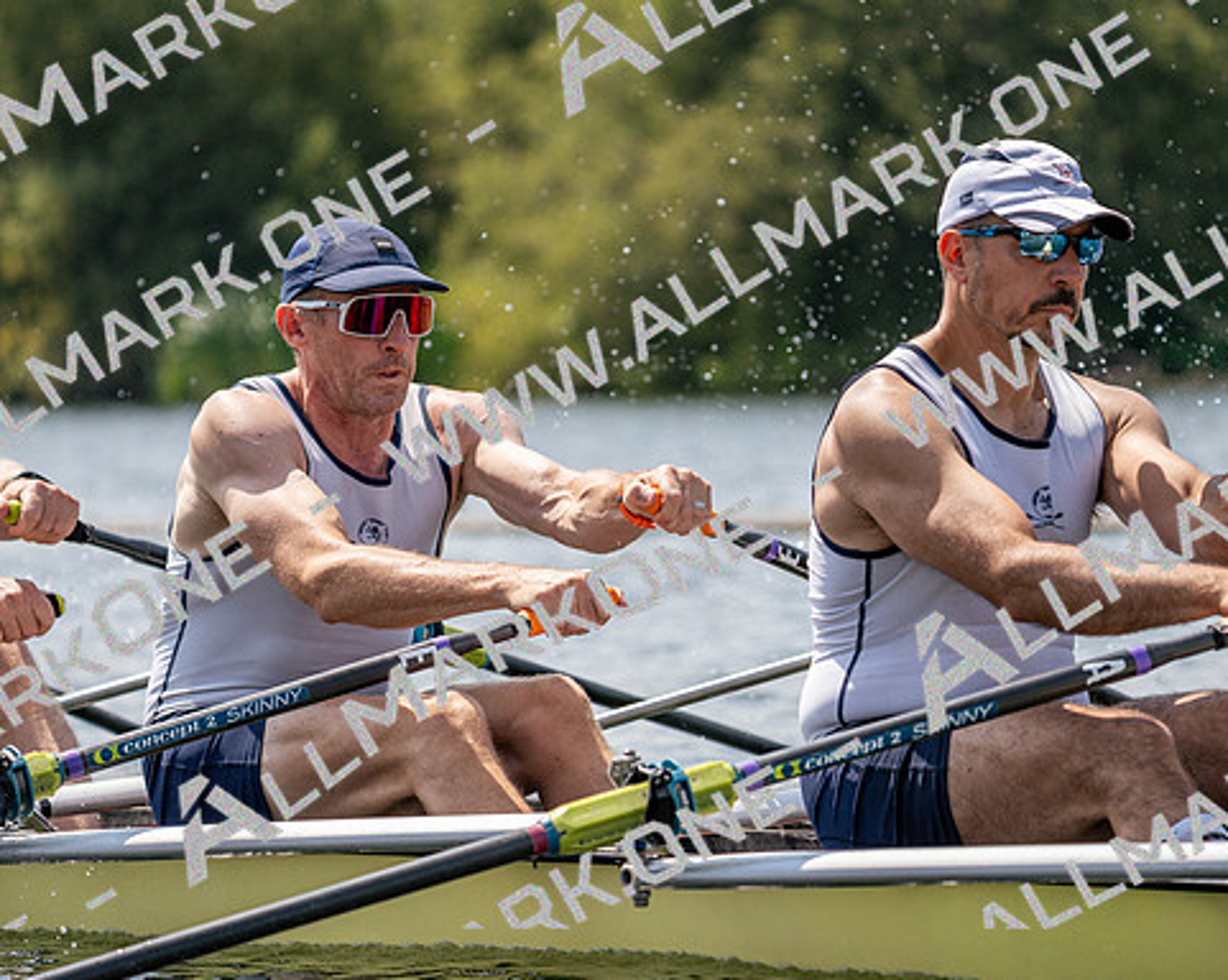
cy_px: 491
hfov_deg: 6.9
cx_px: 697
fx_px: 10204
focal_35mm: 281
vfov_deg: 5.5
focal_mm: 248
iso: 200
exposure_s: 1/1600
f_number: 5.6
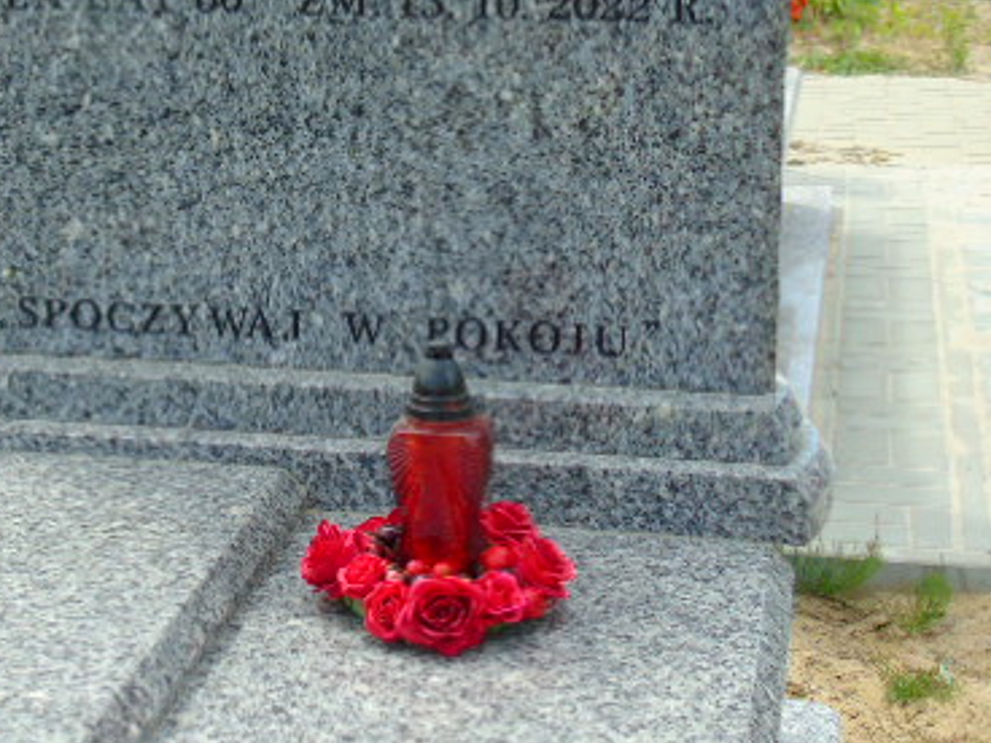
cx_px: 307
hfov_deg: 24.3
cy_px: 191
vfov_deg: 18.3
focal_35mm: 80
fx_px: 2290
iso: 80
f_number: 4.1
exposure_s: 1/320
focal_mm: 8.2
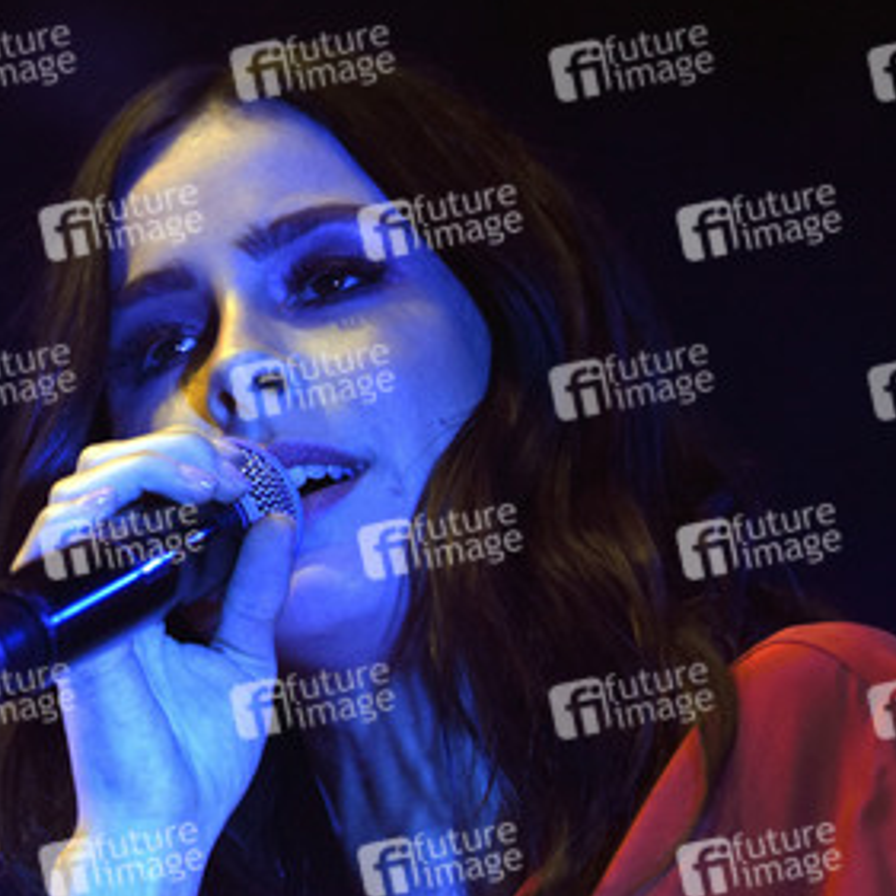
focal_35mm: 245
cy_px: 462
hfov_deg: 7.1
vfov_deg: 7.1
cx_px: 356
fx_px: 7175
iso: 1250
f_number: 3.5
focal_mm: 120
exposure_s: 1/320
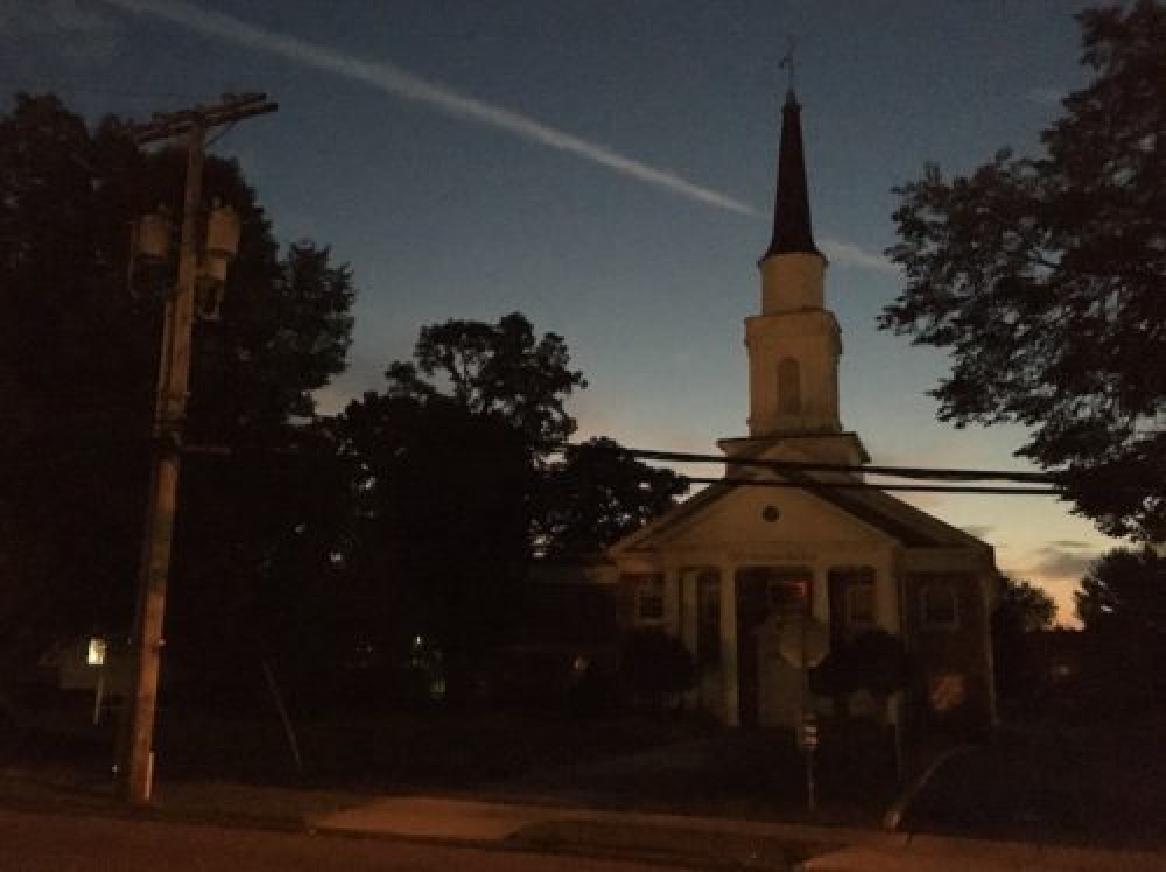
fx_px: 976
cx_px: 583
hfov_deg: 61.7
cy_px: 436
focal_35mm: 29
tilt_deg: +11.9
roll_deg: -2.1
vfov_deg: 48.2
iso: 2000
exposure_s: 1/15
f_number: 2.2
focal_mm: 4.15
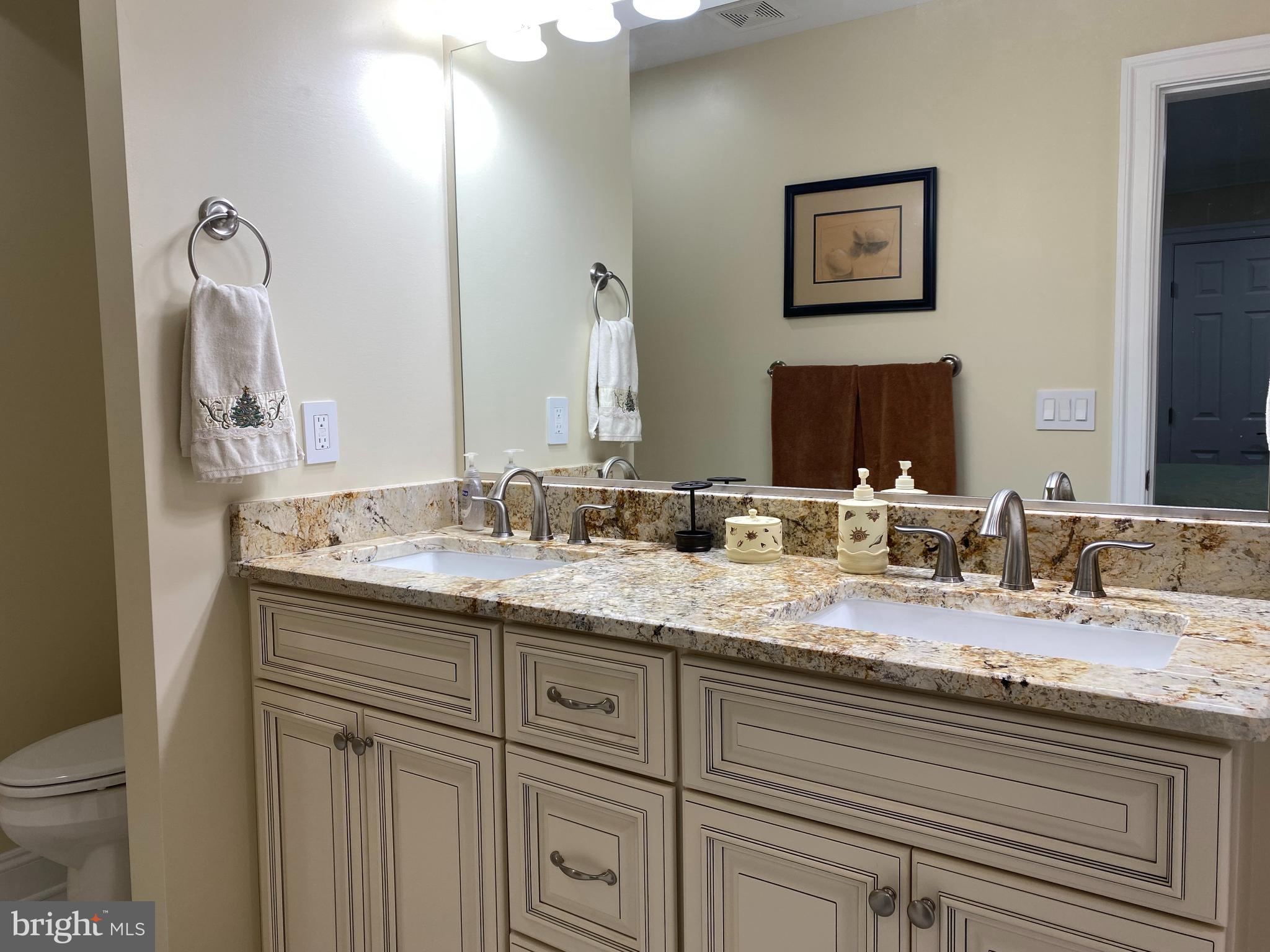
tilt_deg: -4.6
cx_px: 635
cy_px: 476
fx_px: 954
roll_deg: +0.6
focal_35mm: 26
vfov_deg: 53.1
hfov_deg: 67.3
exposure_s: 1/120
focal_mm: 4.25
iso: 32
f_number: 1.8
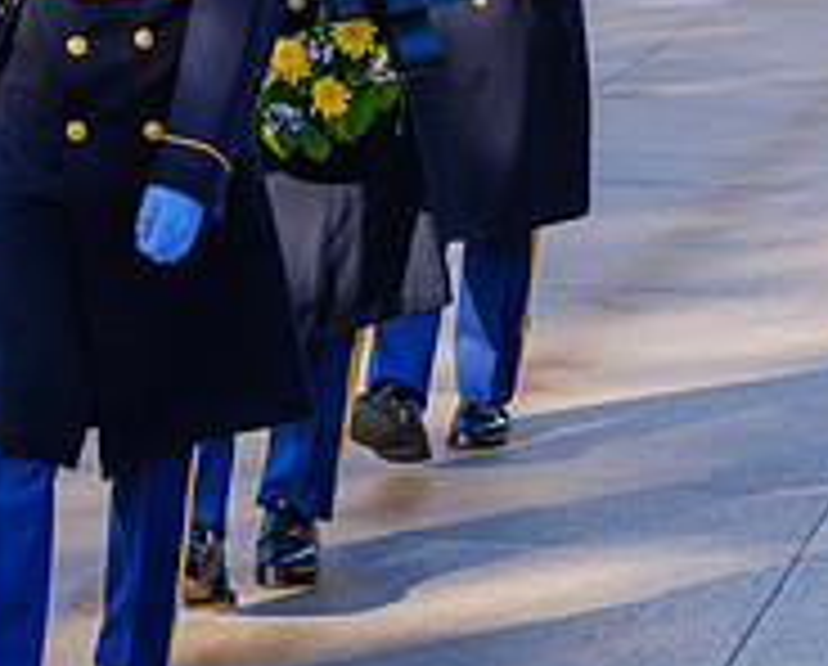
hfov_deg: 10.1
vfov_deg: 8.2
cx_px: 270
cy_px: 320
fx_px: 4666
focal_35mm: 190
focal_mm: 55.1
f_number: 4.5
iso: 250
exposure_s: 1/400
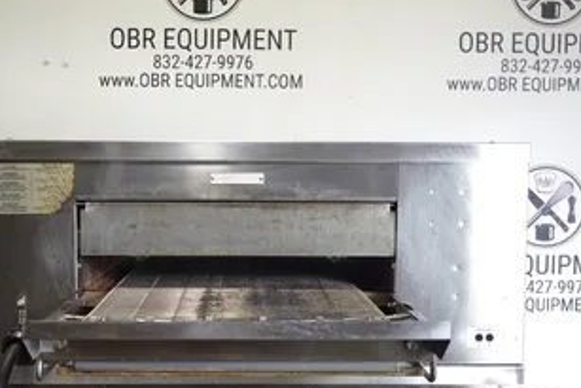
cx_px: 257
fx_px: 969
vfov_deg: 22.6
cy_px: 243
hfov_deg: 33.4
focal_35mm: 60
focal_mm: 16.86
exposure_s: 1/6
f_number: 4
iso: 64
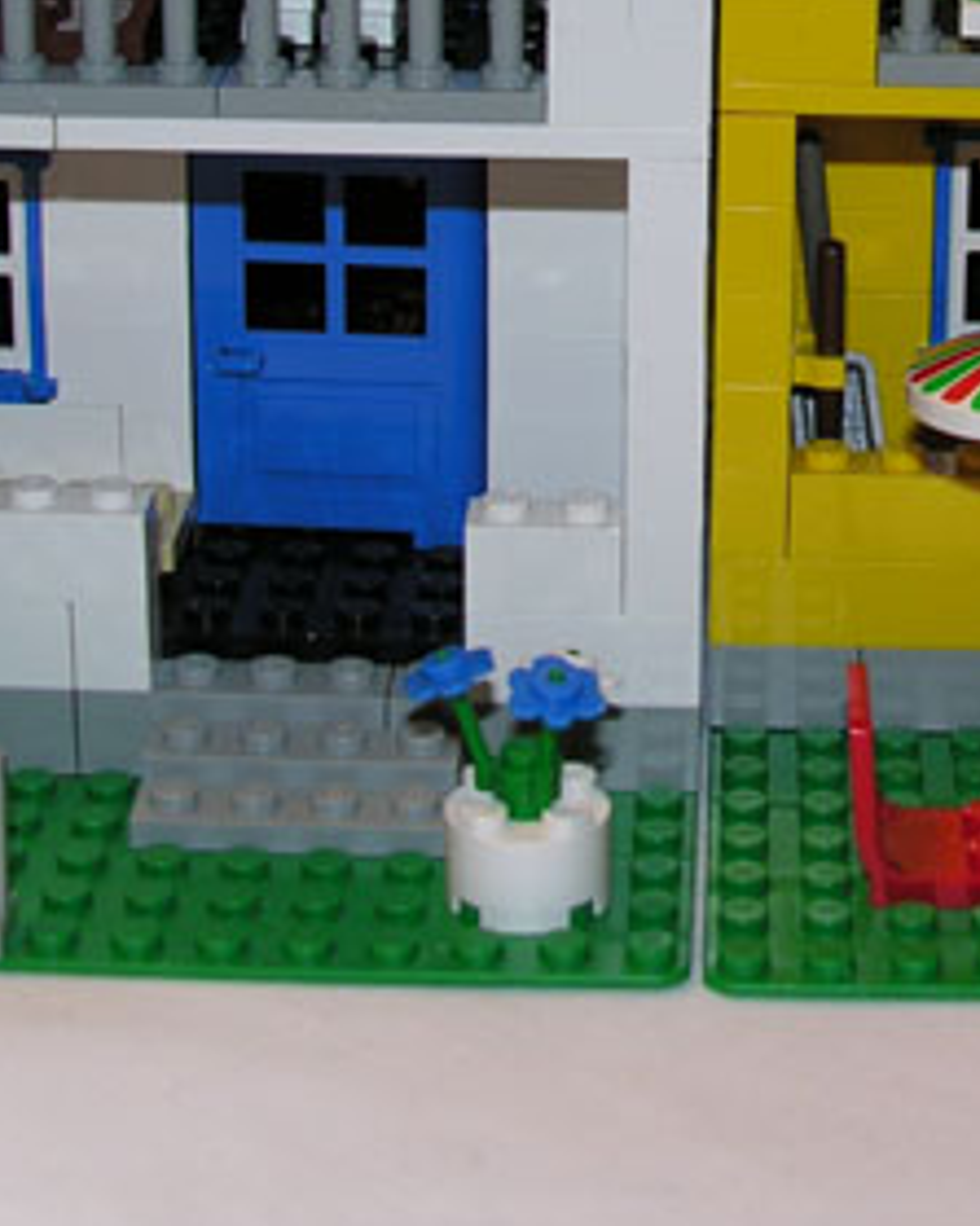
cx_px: 795
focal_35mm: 98
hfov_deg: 15.6
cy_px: 0
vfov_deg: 19.0
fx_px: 3555
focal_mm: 8.9
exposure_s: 1/60.1
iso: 50
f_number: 2.8
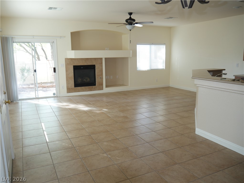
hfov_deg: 63.4
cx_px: 122
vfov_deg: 49.8
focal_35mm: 28
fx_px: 197
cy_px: 92
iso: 200
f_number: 3.5
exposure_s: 1/30
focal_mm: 14
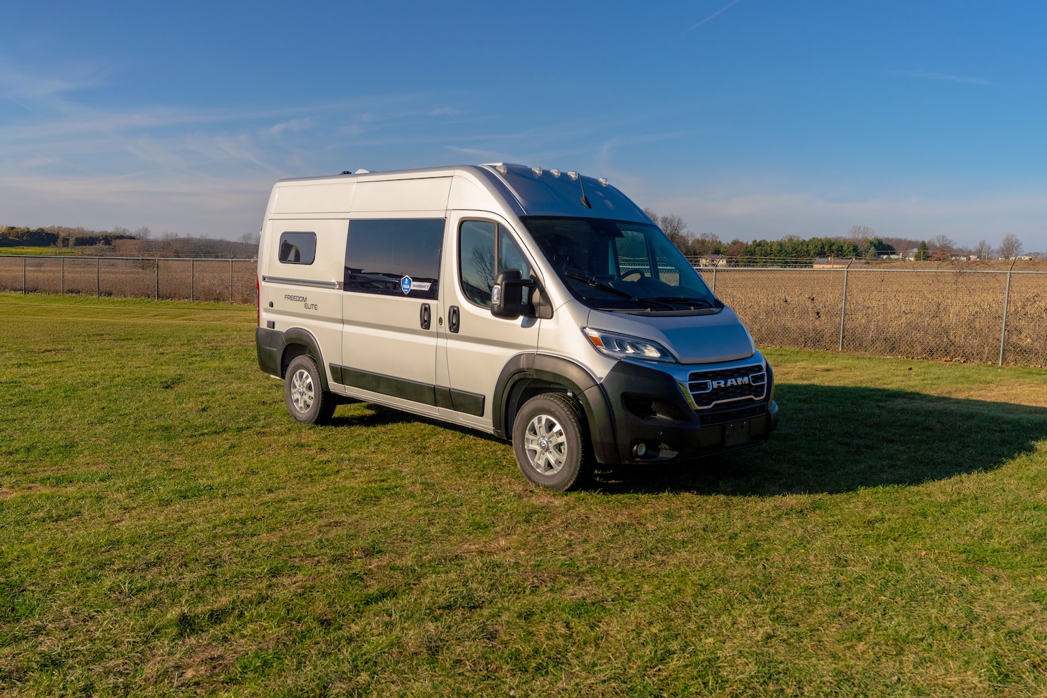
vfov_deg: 45.0
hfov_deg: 63.7
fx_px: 843
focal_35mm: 29
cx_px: 524
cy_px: 349
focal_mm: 29
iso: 500
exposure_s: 1/3200
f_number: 5.6
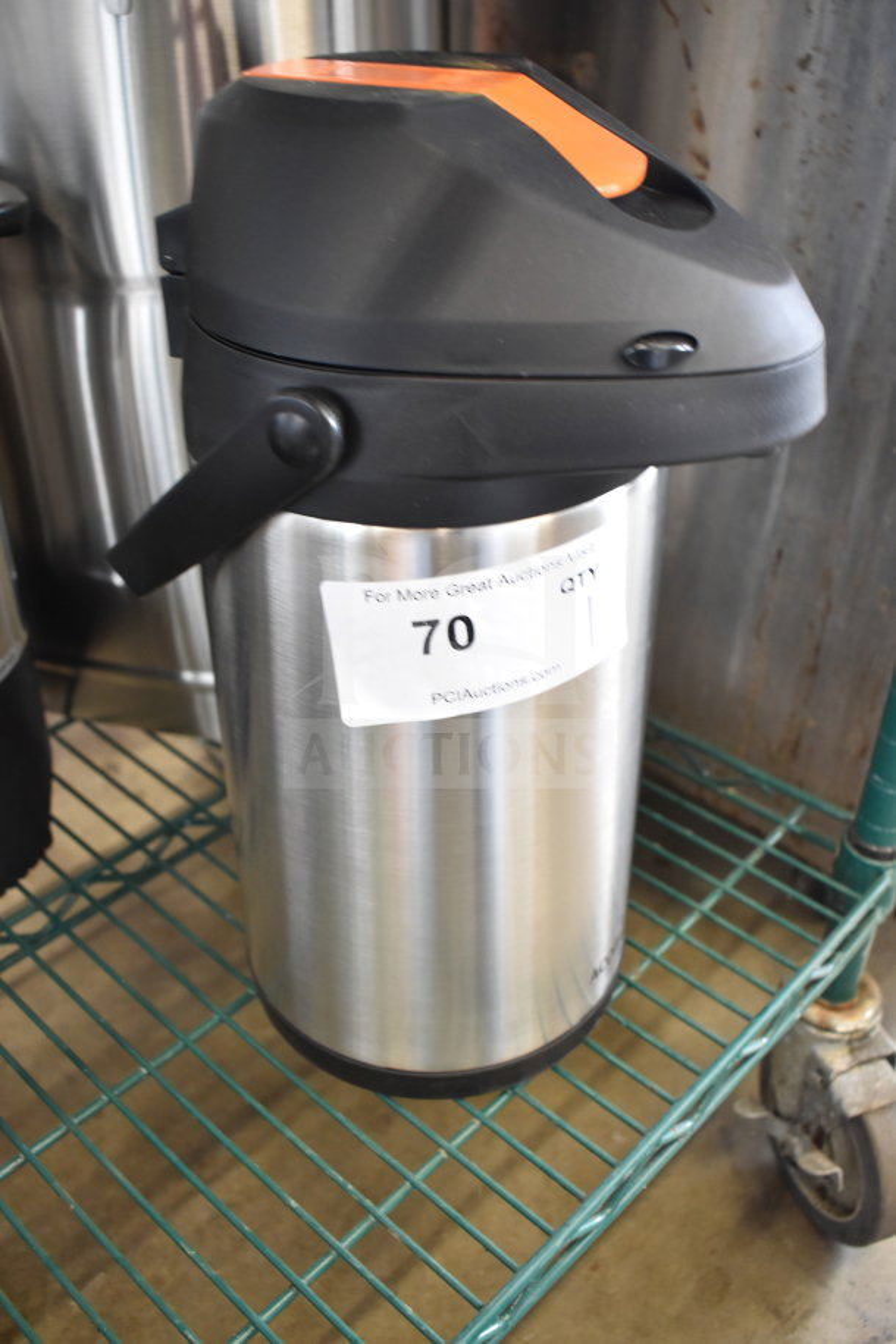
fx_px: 1232
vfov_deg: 57.2
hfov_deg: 40.0
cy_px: 672
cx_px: 448
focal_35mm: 33
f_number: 3.8
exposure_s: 1/30
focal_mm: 22
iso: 1100
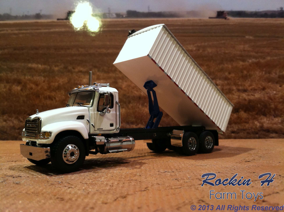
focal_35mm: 35
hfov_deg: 52.7
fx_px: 287
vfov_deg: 40.6
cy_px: 106
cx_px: 142
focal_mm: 3.85
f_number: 2.8
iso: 160
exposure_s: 1/15
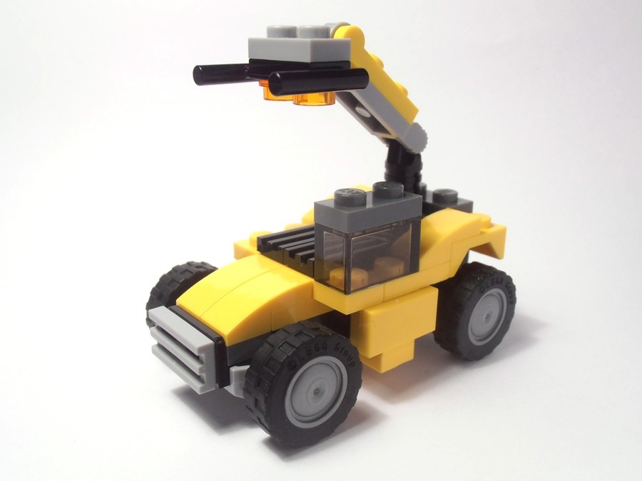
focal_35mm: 37
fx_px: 686
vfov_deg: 38.7
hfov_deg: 50.1
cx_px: 321
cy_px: 240
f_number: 3.9
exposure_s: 1/50
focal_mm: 6.61
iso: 80
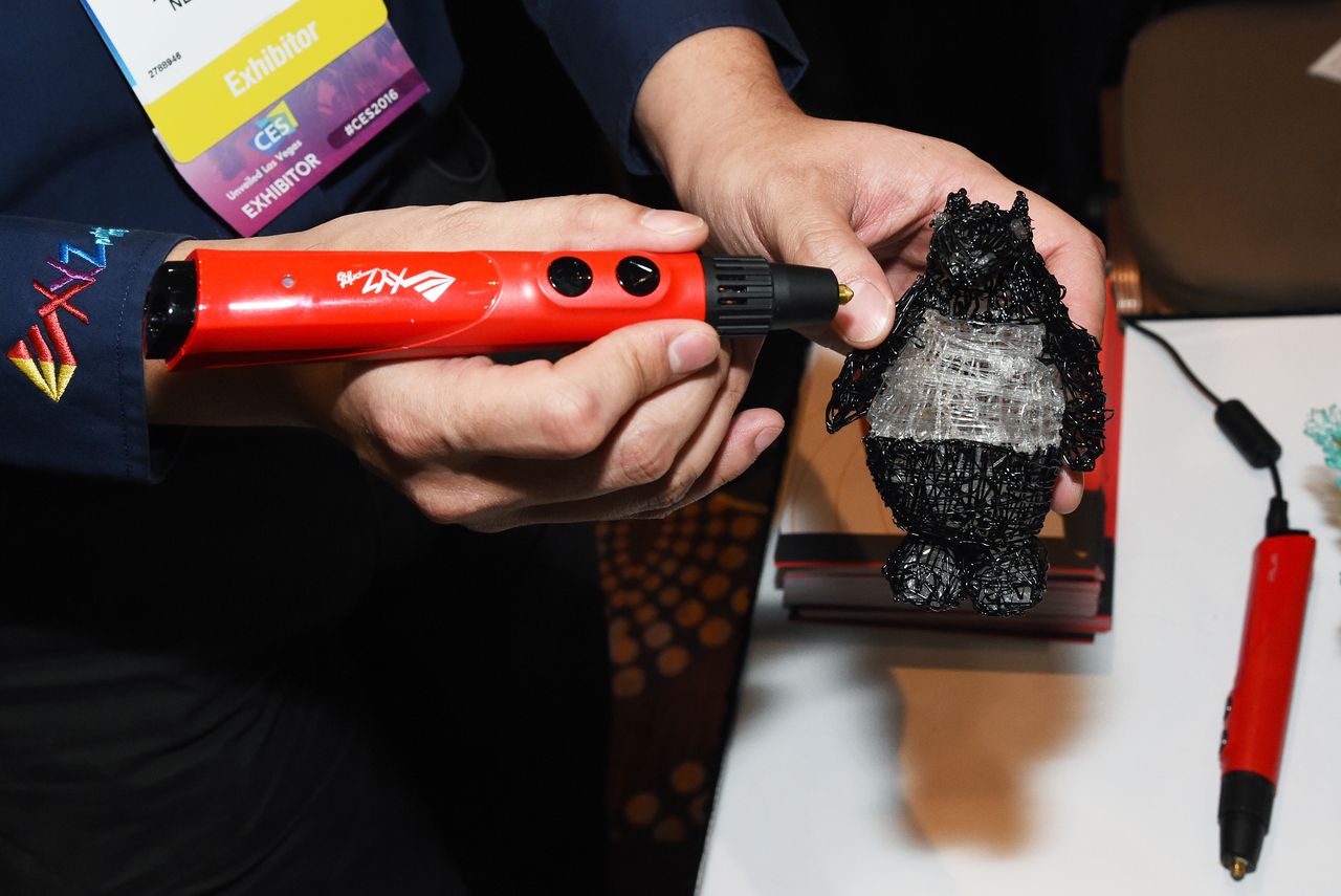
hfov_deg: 48.4
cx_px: 670
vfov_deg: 33.4
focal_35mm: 40
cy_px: 448
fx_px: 1491
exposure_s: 1/160
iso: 3200
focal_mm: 40
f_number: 9
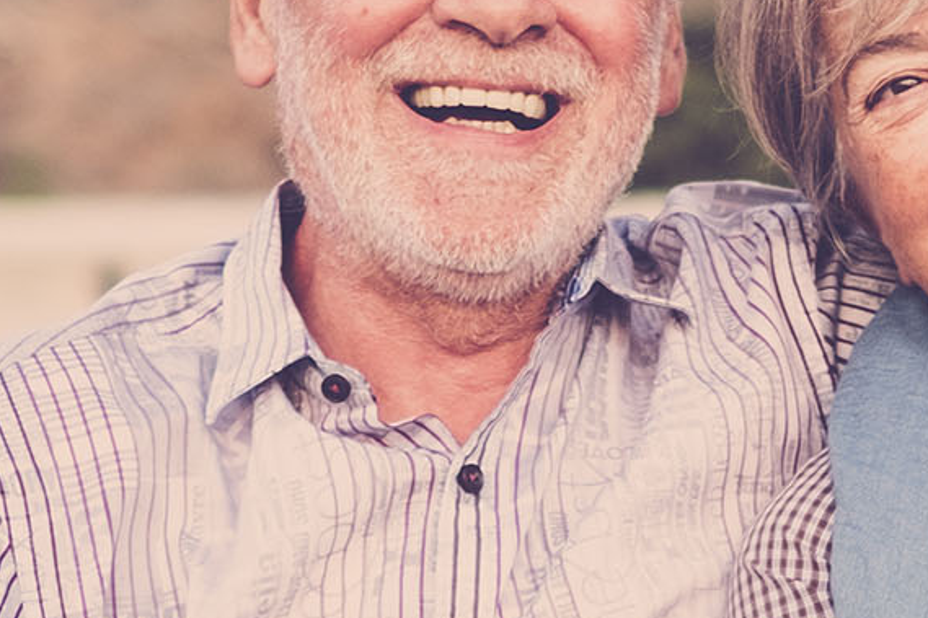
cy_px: 638
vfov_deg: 6.7
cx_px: 1045
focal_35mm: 205
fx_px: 5283
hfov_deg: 9.9
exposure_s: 1/160
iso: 200
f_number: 1.6
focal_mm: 35
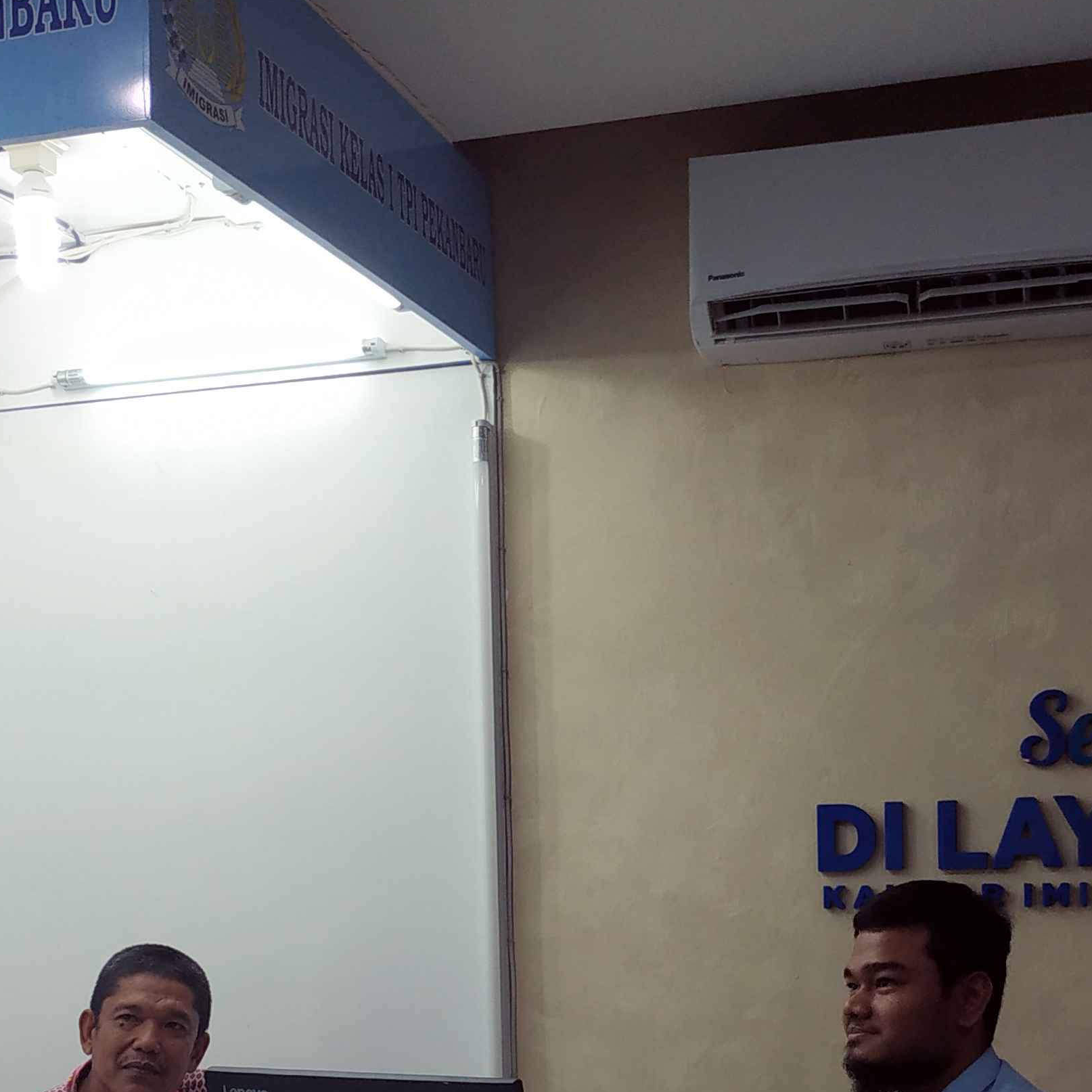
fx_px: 1892
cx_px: 534
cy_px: 873
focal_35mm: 53
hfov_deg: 32.2
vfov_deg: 31.4
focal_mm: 3.94
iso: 200
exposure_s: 1/135
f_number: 1.9
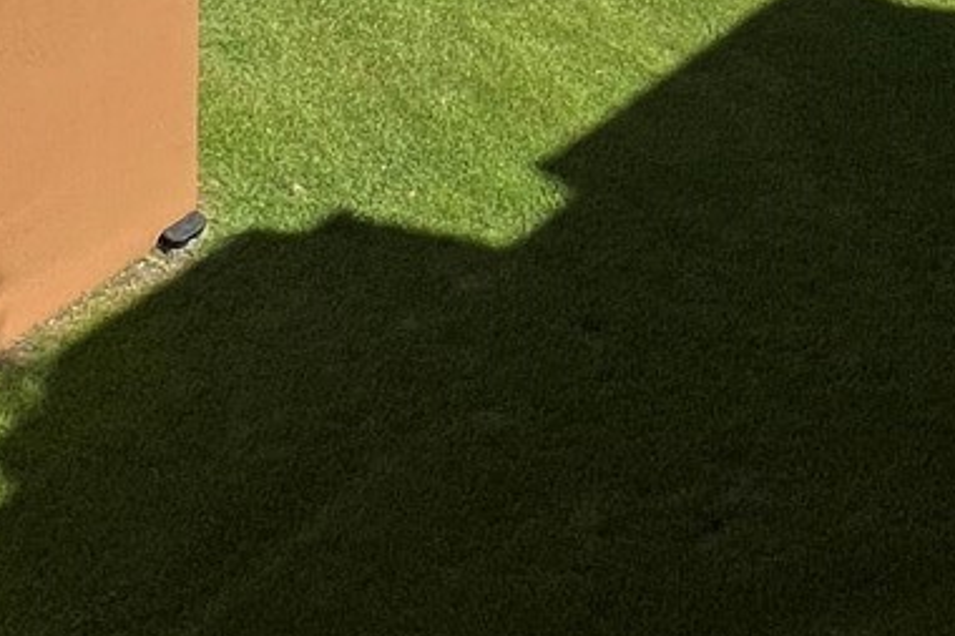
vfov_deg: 14.3
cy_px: -938
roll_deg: +0.7
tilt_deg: +1.3
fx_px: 1511
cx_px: 829
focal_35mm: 57
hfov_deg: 33.5
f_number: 1.8
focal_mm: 1.57
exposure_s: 1/2096
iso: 32
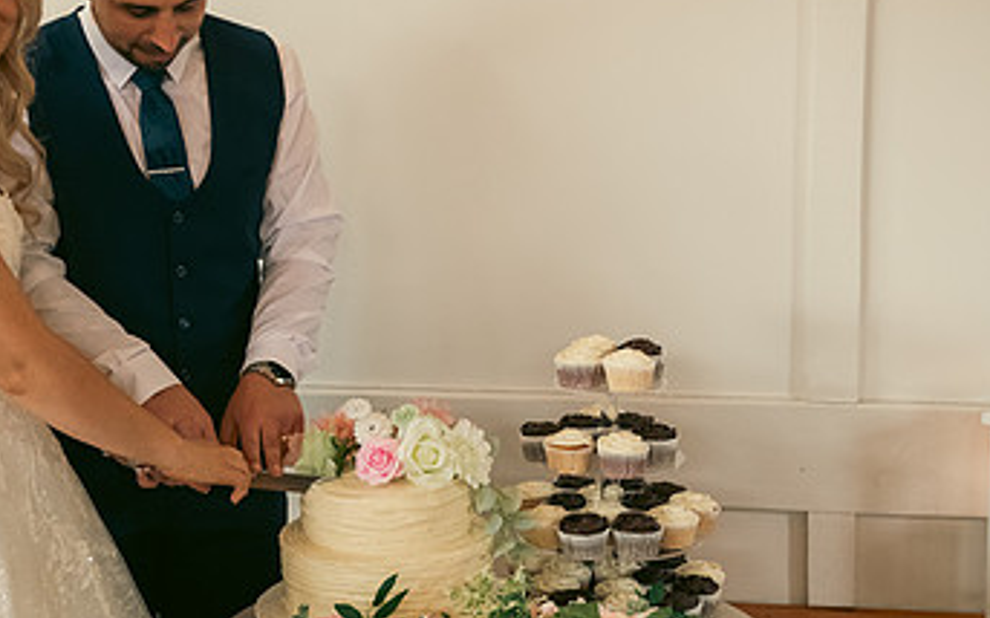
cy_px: 284
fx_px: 1861
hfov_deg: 29.5
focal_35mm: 69
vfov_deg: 18.8
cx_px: 294
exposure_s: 1/160
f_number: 3.5
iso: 1000
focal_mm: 40
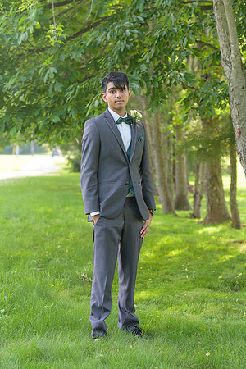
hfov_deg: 16.1
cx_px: 123
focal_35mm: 85
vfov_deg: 23.9
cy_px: 184
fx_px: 871
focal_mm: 85
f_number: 3.5
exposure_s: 1/250
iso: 320
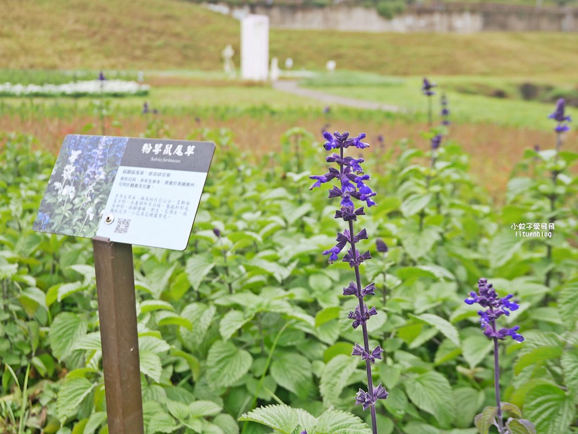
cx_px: 289
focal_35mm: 40
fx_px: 668
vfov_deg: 36.0
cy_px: 217
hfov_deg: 46.8
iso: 320
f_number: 4.4
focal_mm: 20
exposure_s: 1/60
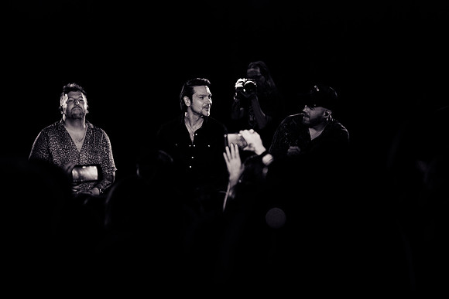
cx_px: 204
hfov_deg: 10.5
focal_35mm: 197
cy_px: 150
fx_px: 2454
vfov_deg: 7.0
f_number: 3.5
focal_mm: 180
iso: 640
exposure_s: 1/250
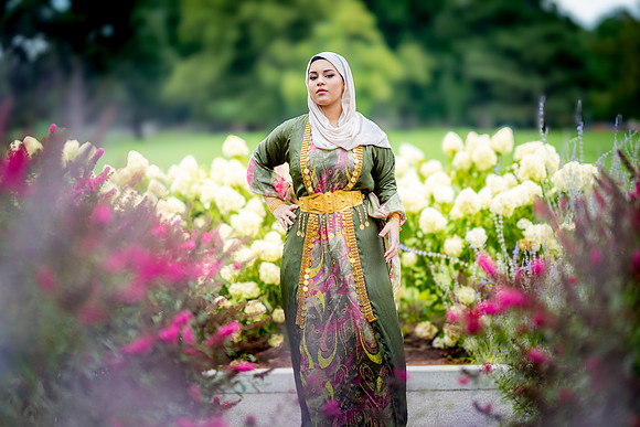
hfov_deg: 23.9
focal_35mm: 85
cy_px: 214
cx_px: 320
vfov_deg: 16.1
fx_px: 1511
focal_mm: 85
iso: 100
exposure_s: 1/1250
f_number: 1.4
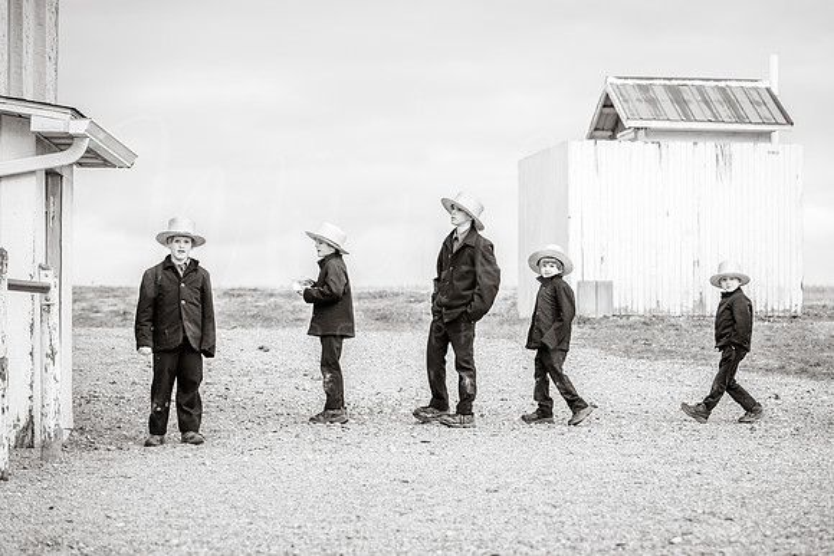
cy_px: 298
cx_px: 448
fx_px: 3242
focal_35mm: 140
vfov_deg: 9.8
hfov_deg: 14.7
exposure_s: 1/1000
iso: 800
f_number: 5.6
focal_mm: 130
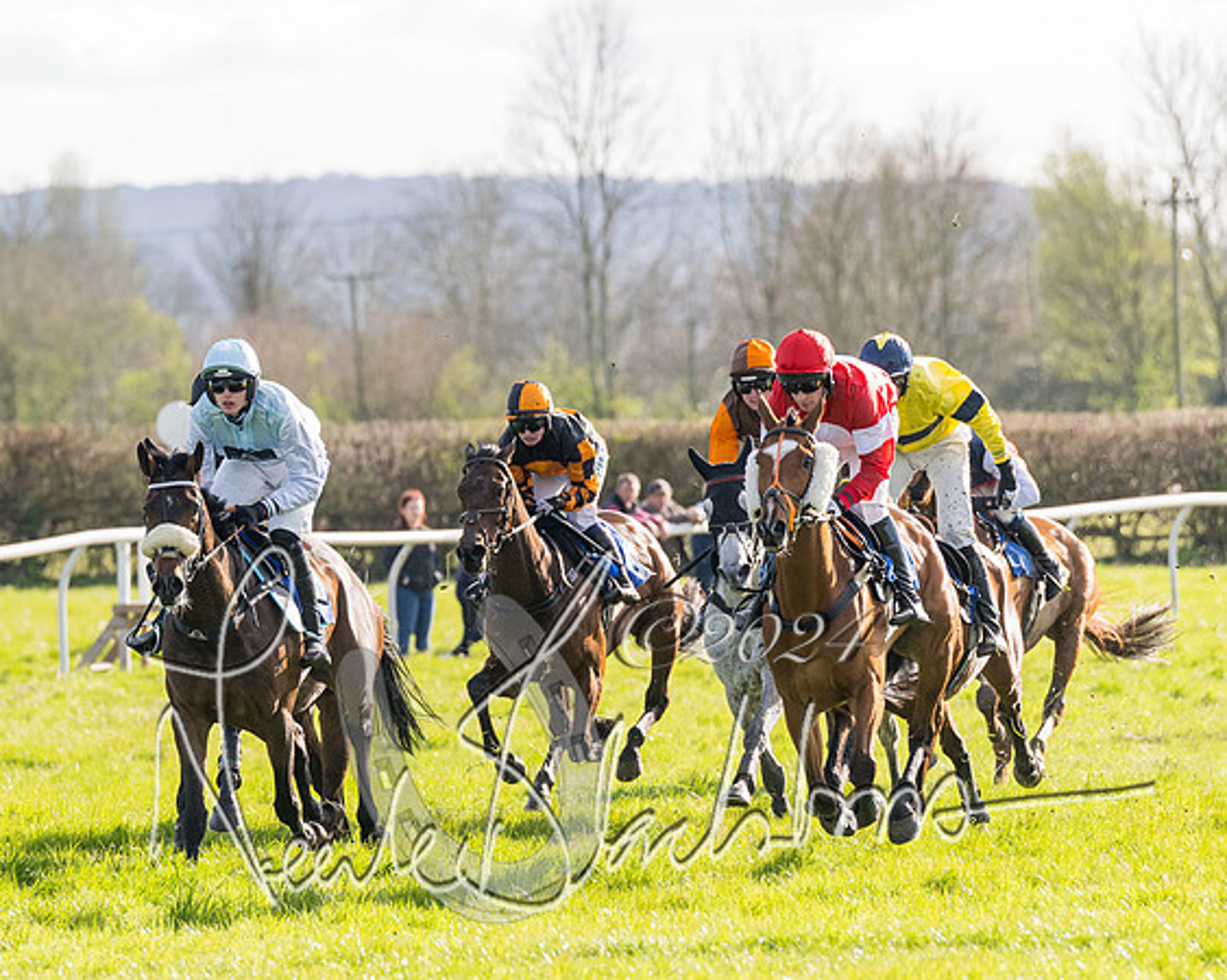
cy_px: 410
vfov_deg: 3.8
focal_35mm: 406
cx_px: 343
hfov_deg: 4.8
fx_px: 14748
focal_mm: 200
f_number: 4
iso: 400
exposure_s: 1/1600
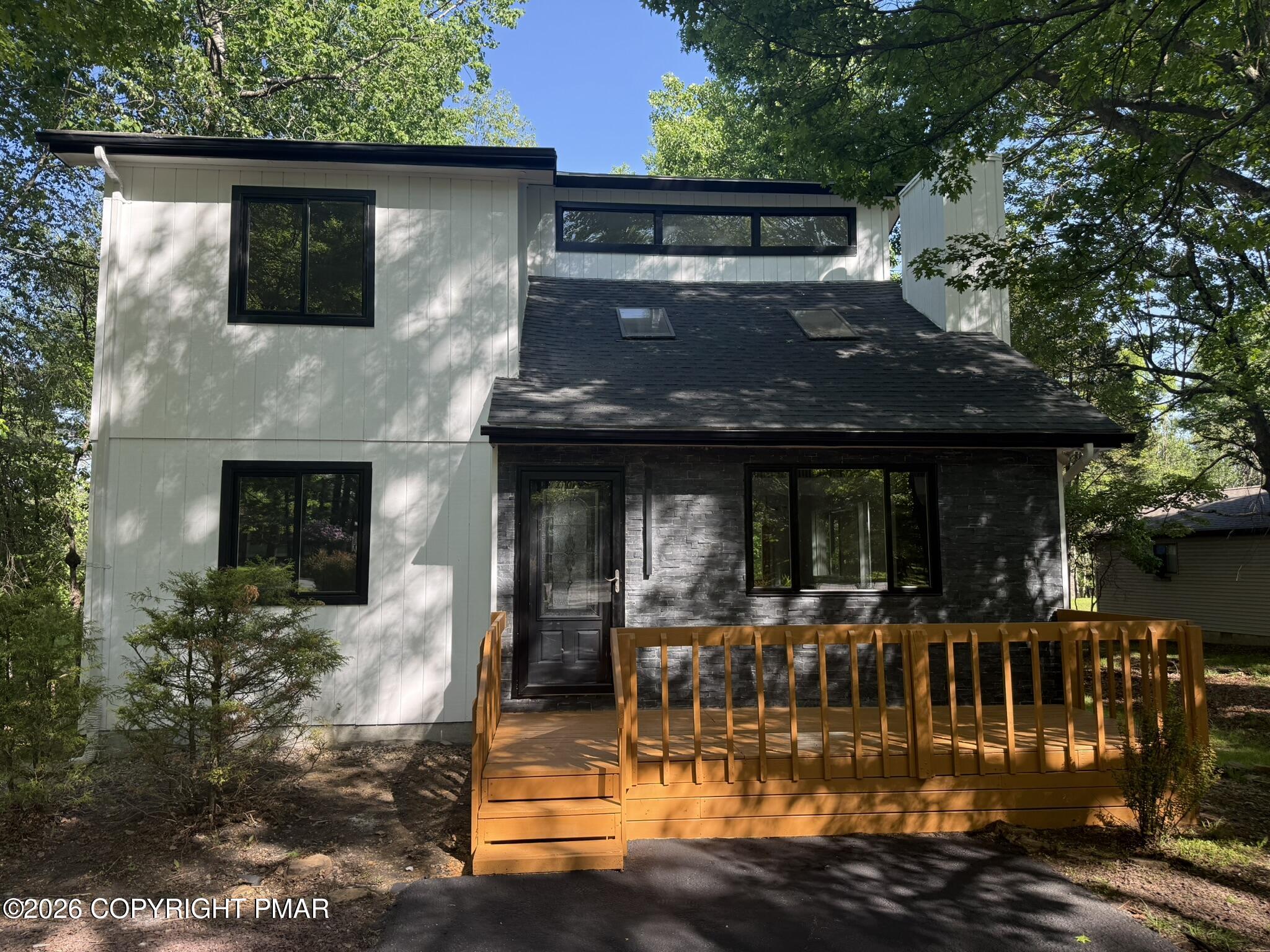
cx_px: 635
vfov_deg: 56.8
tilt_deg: +5.2
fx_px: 881
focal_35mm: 24
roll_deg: +1.0
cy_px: 476
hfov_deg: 71.6
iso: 100
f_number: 1.78
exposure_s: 1/831
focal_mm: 6.76
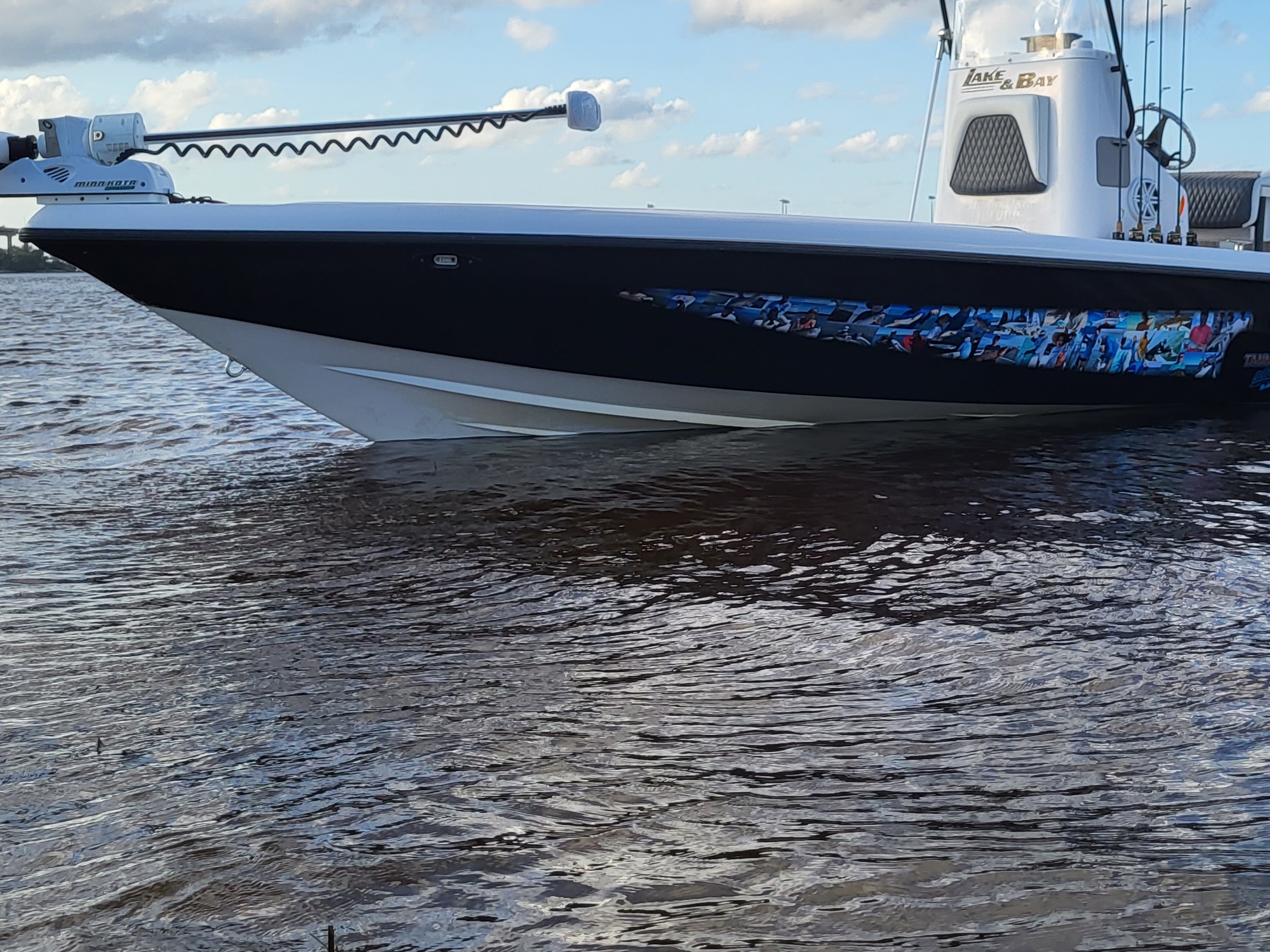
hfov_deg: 36.2
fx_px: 1908
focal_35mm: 52
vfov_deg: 27.9
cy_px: 345
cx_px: 909
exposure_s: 1/1232
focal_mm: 5.4
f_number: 1.8
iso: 40
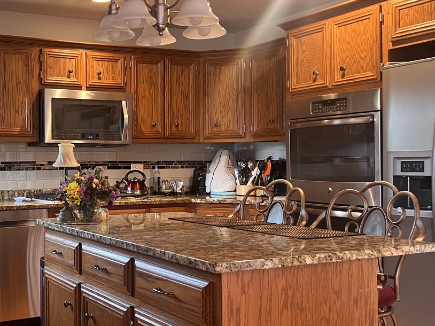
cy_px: 161
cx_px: 92
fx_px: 578
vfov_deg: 31.5
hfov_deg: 39.7
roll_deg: +0.6
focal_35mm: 46
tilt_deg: -0.8
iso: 250
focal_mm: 5.7
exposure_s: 1/60
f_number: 1.5
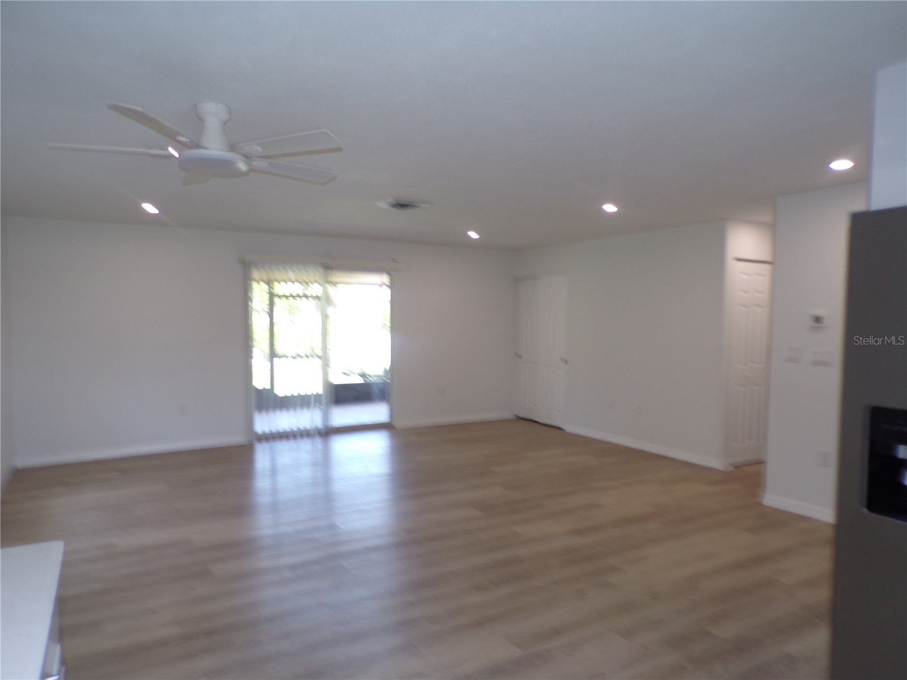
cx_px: 454
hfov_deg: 71.6
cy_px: 340
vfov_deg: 56.8
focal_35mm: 24
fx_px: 629
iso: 100
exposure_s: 1/38
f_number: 3
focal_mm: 4.3
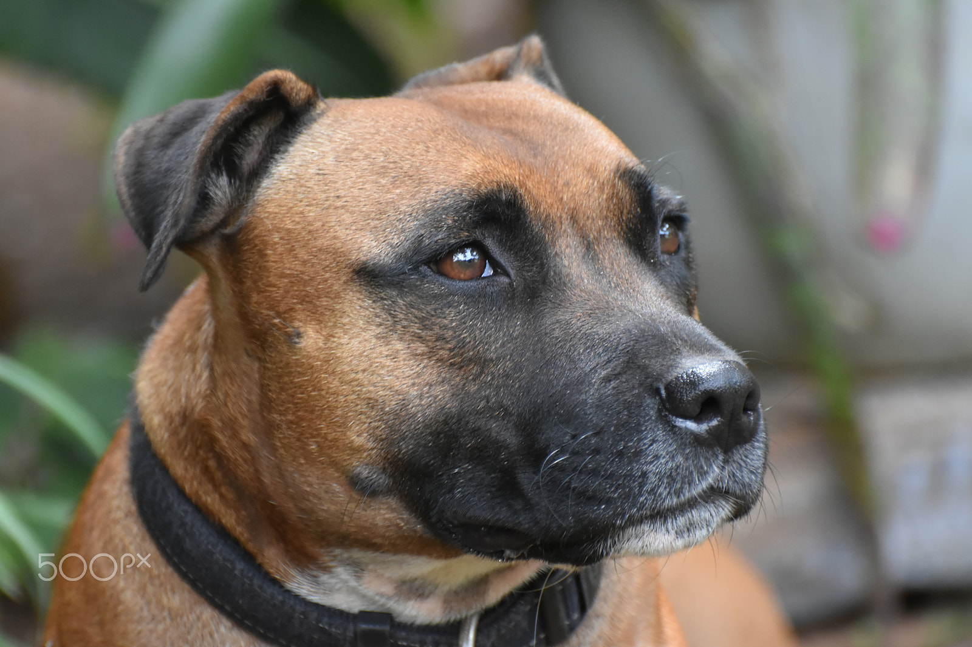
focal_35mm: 330
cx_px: 486
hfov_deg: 6.2
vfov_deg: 4.2
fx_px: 8908
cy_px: 324
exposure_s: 1/500
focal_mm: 220
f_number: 5.3
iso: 2000
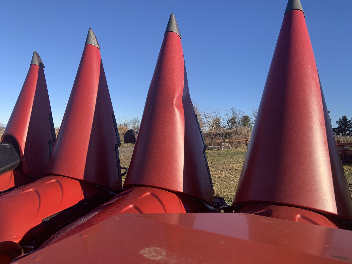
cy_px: 132
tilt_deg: +0.6
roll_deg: -3.0
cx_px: 176
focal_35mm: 26
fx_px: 264
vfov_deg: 53.1
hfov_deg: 67.3
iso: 25
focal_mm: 4.25
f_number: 1.8
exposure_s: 1/1314
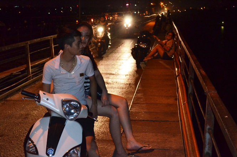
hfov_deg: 35.1
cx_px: 118
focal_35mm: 57
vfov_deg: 23.7
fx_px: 375
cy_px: 78
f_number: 5
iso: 3200
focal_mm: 38
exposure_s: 1/60
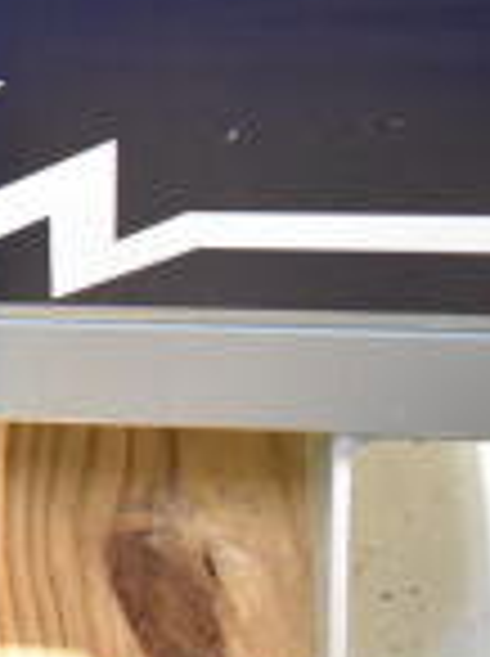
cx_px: -706
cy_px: 124
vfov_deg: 14.8
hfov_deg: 9.7
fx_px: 2518
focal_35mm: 133
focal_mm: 22
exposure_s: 1/30
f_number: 3.8
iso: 4000
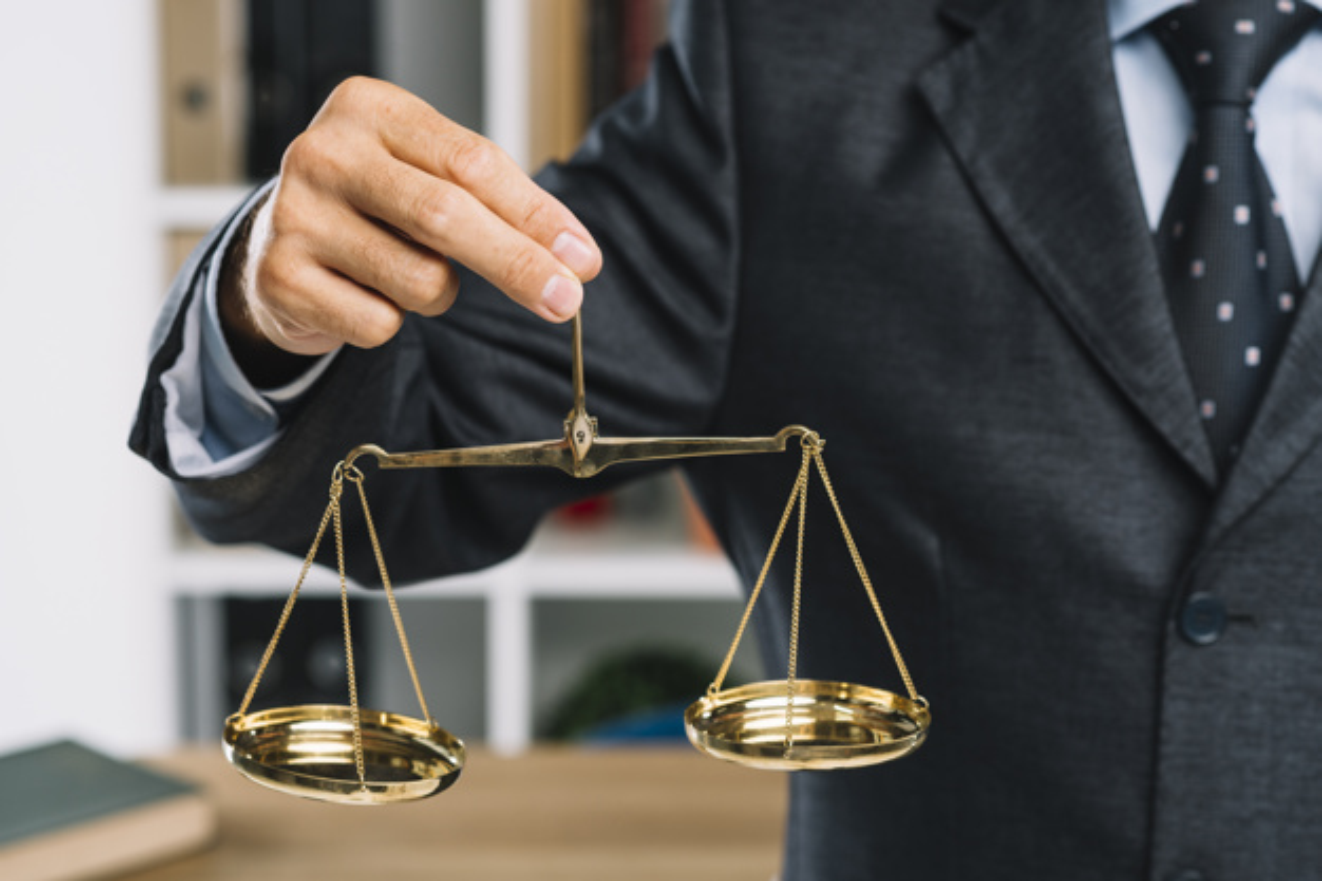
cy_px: 440
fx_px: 3120
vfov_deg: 16.1
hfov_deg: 23.9
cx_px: 661
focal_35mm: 85
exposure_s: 1/160
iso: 200
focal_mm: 85
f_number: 5
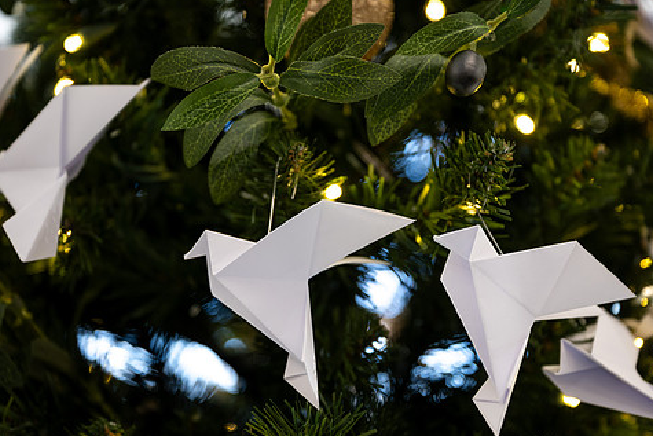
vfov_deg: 22.3
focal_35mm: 61
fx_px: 1107
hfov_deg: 32.9
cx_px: 330
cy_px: 246
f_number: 2.8
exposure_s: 1/320
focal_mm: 50
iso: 360
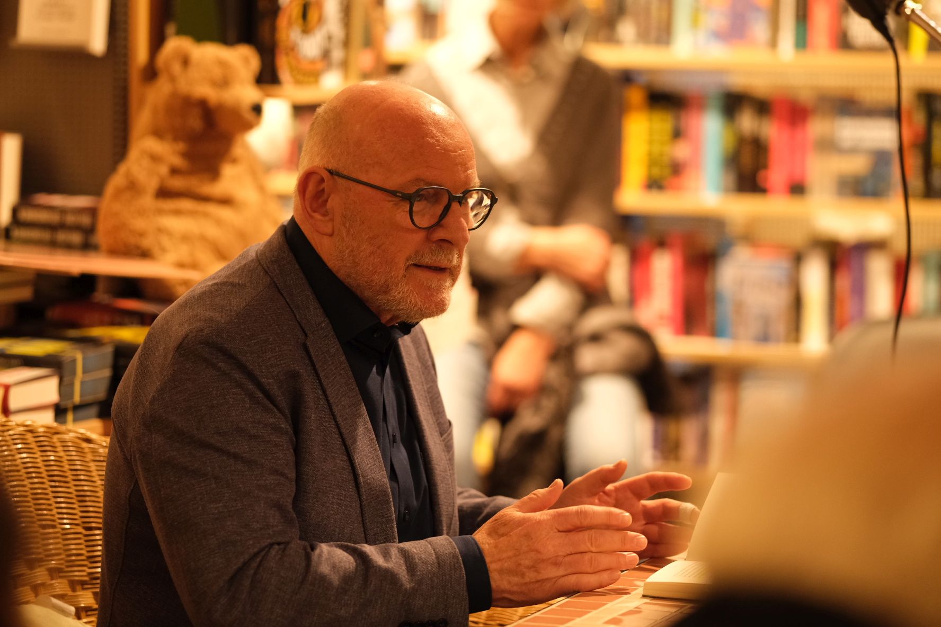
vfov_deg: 10.2
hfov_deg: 15.2
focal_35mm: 135
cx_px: 470
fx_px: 3528
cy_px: 314
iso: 1600
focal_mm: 90
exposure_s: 1/125
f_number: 2
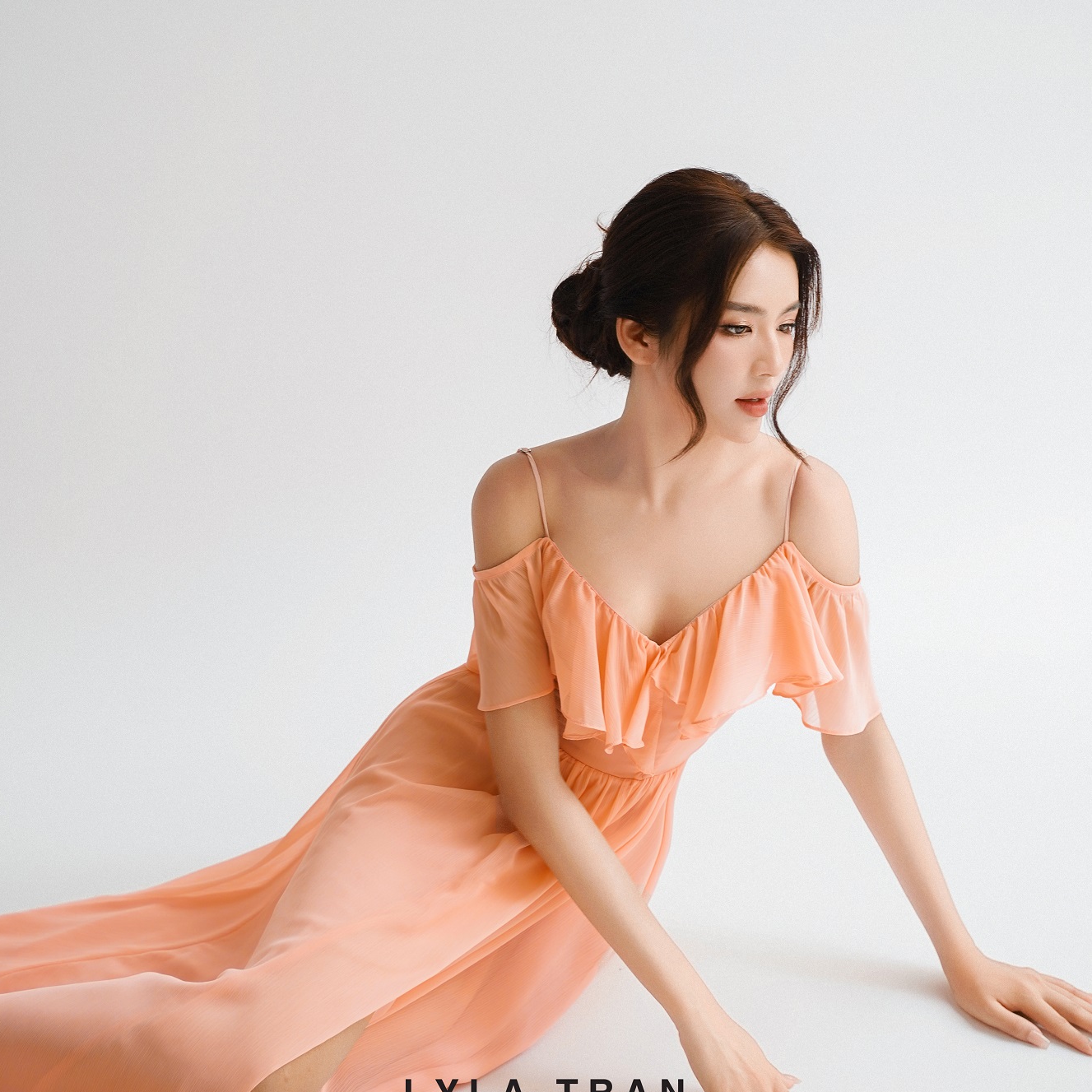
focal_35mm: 64
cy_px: 426
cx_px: 544
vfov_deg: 26.8
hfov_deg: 26.9
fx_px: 2284
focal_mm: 50
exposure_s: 1/125
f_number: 3.5
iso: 320
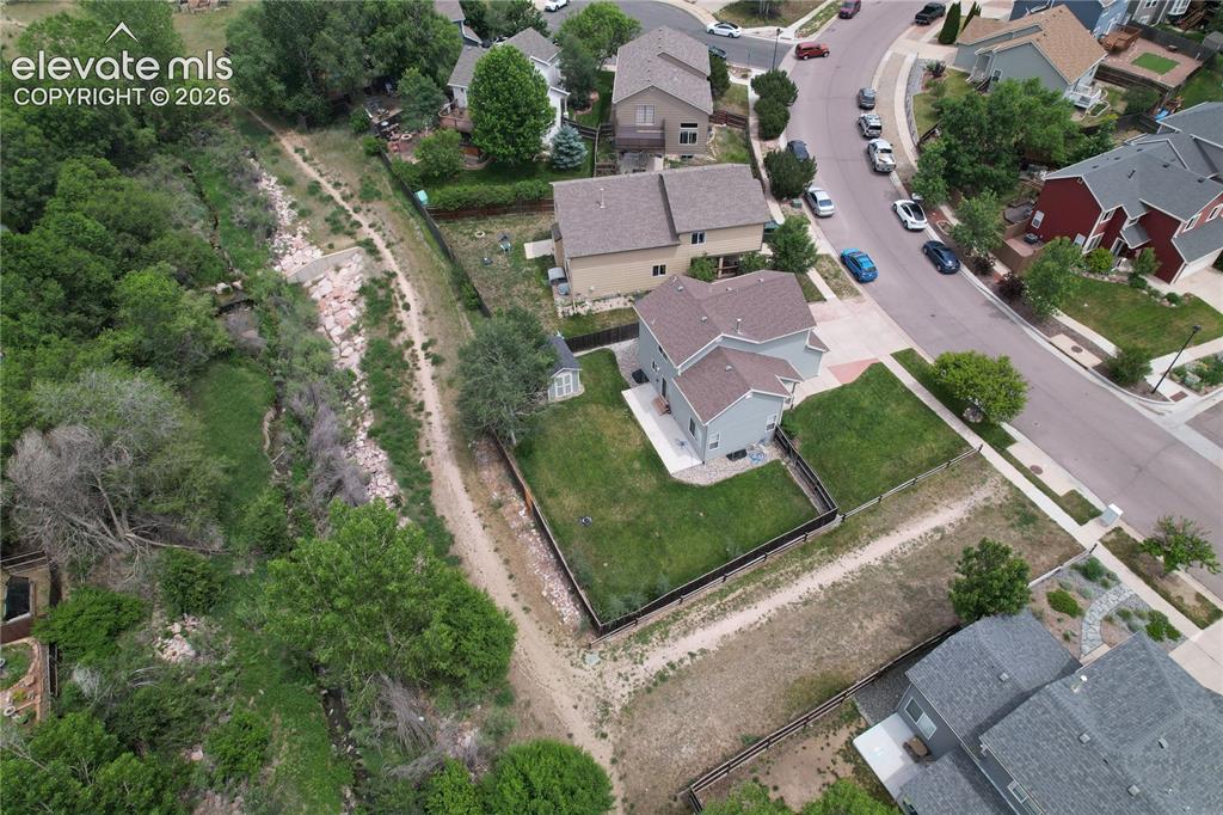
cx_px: 612
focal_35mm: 22
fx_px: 747
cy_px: 408
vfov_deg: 57.2
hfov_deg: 78.6
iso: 100
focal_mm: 8.38
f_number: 2.8
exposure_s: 1/30
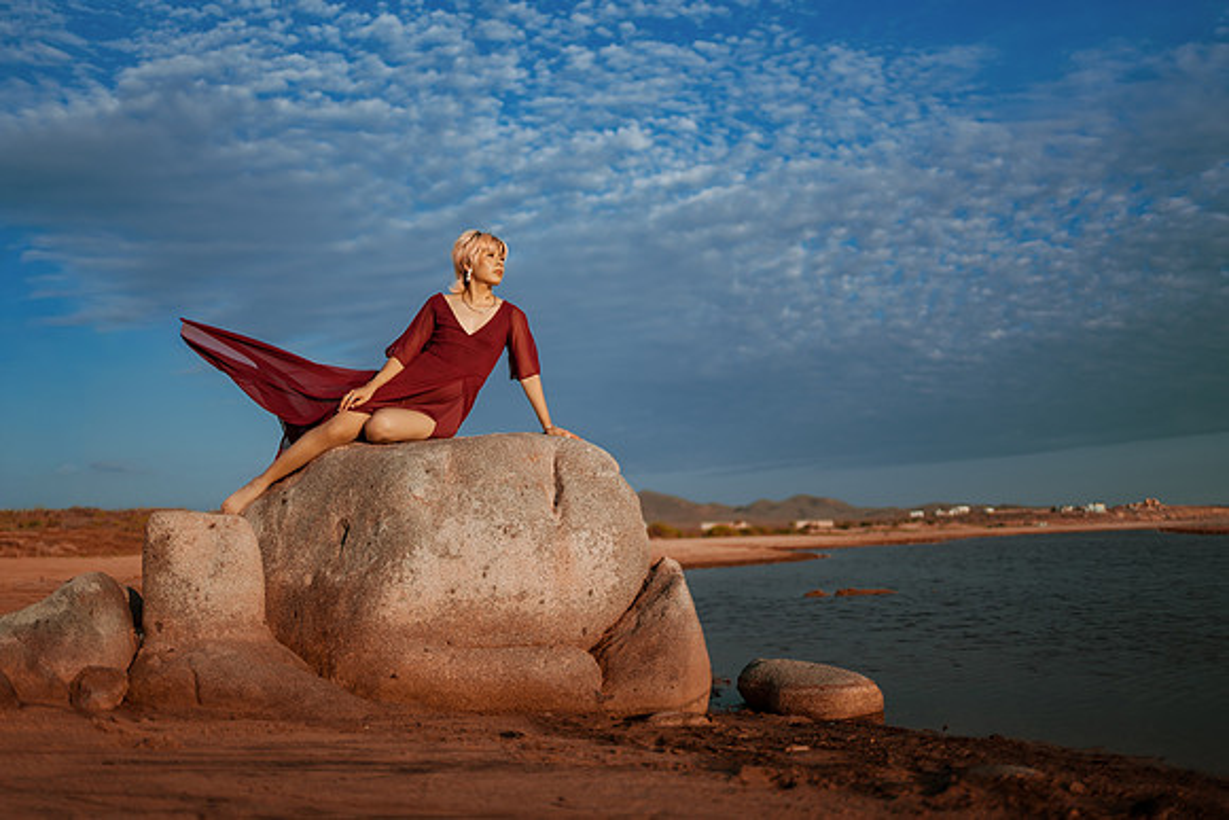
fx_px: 1195
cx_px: 614
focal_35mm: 35
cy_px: 410
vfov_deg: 37.9
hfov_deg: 54.4
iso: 100
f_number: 1.4
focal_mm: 35
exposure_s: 1/8000
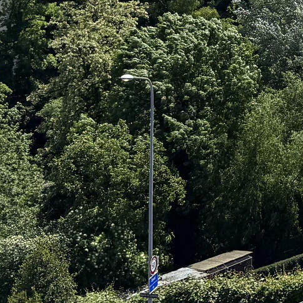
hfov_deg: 14.4
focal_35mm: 112
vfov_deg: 14.6
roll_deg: -0.3
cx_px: 465
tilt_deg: -2.4
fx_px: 1109
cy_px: -136
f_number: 1.78
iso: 80
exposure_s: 1/6410
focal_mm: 6.76
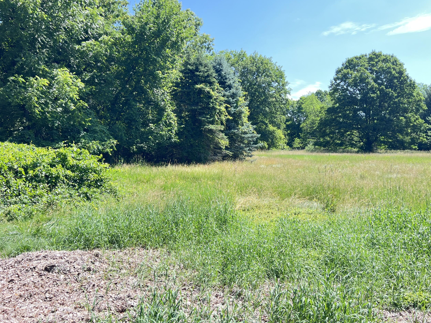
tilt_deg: +0.4
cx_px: 231
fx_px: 386
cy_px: 144
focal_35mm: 31
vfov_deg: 45.4
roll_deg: -0.7
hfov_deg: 58.3
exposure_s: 1/674
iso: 50
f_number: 1.5
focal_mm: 5.7
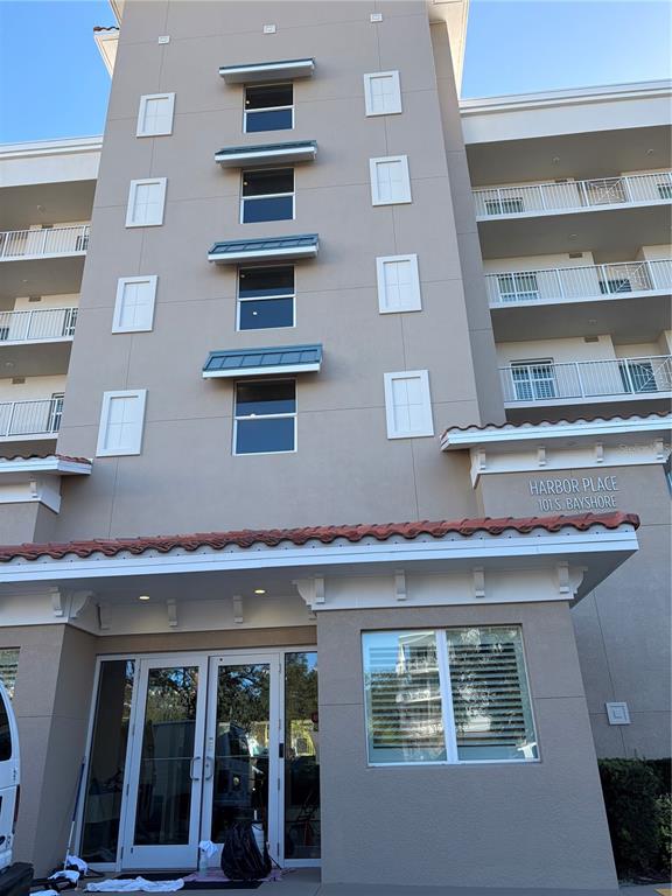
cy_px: 448
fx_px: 673
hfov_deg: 53.1
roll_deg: +2.8
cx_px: 336
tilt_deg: +24.3
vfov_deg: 67.3
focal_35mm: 26
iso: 50
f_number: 1.6
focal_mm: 5.96
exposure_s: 1/933
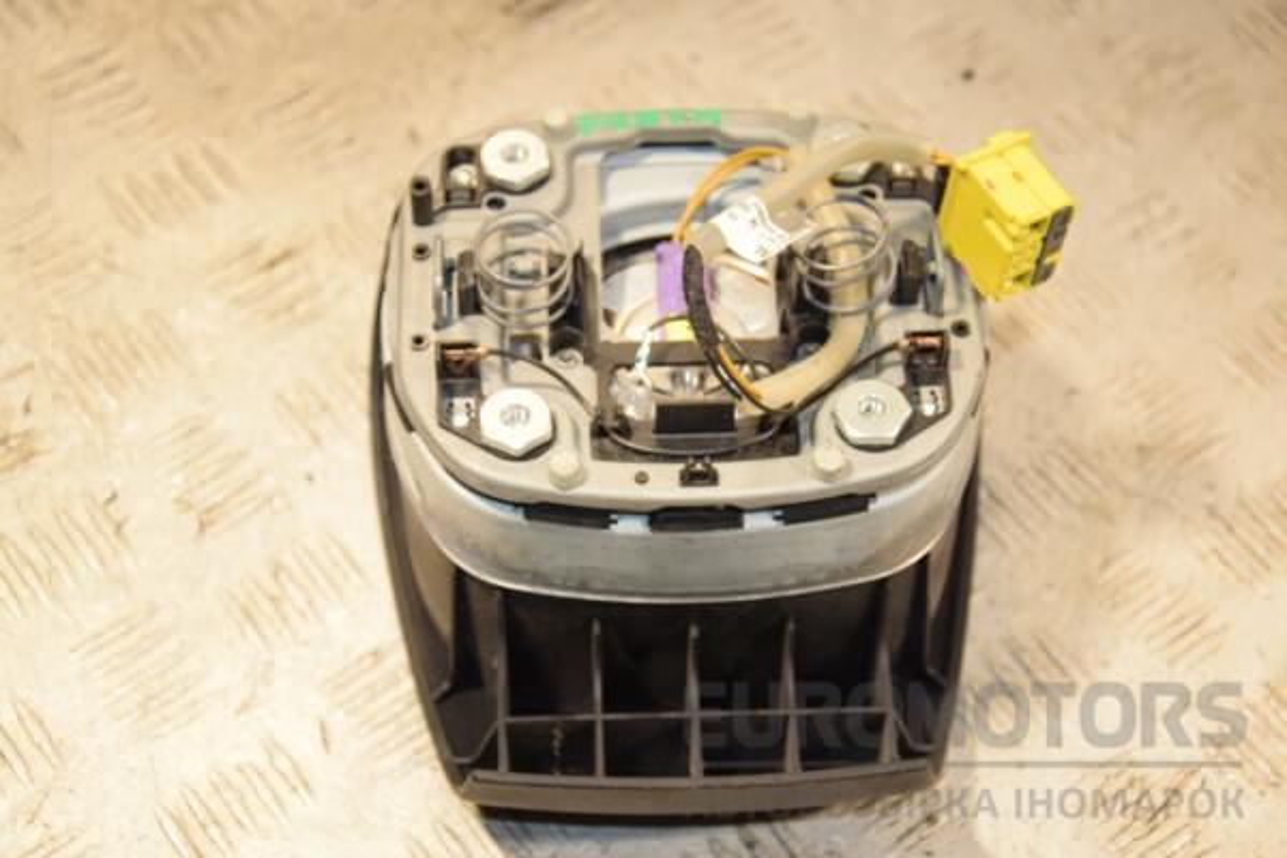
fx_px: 2681
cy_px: 429
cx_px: 644
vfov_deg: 18.2
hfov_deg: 27.0
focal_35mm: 75
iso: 800
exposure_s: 1/200
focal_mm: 50
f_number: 5
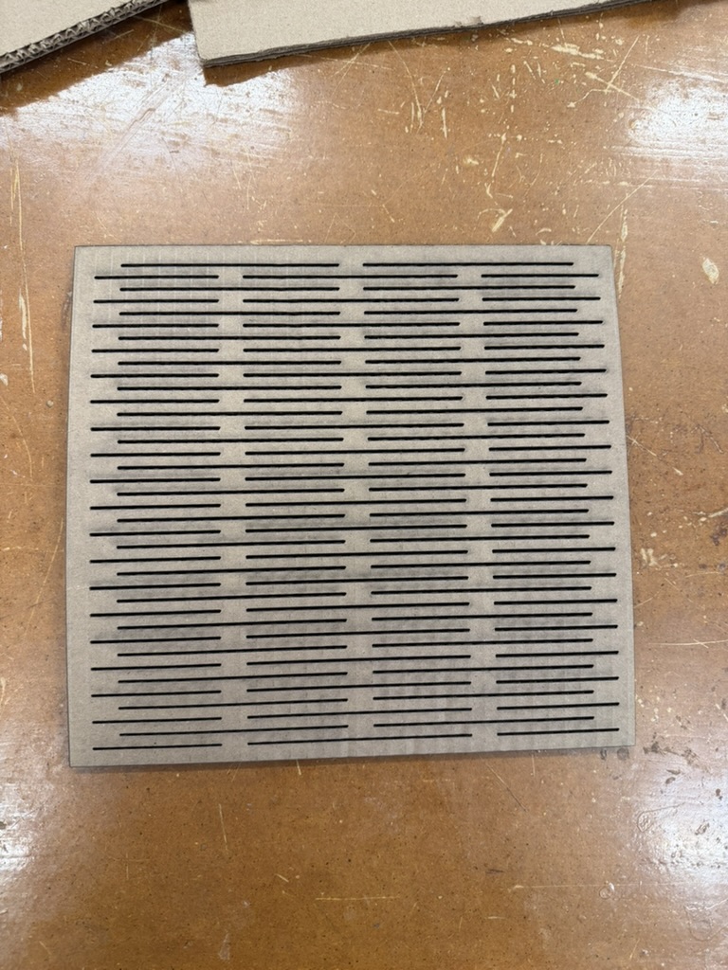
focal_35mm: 24
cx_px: 364
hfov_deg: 56.8
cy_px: 485
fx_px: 673
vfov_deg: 71.6
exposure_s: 1/60
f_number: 1.78
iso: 125
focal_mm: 6.76
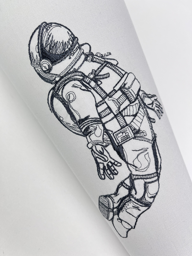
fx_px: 192
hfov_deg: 53.1
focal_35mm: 26
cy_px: 128
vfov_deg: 67.3
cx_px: 96
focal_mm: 5.1
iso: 50
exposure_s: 1/100
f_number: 1.6
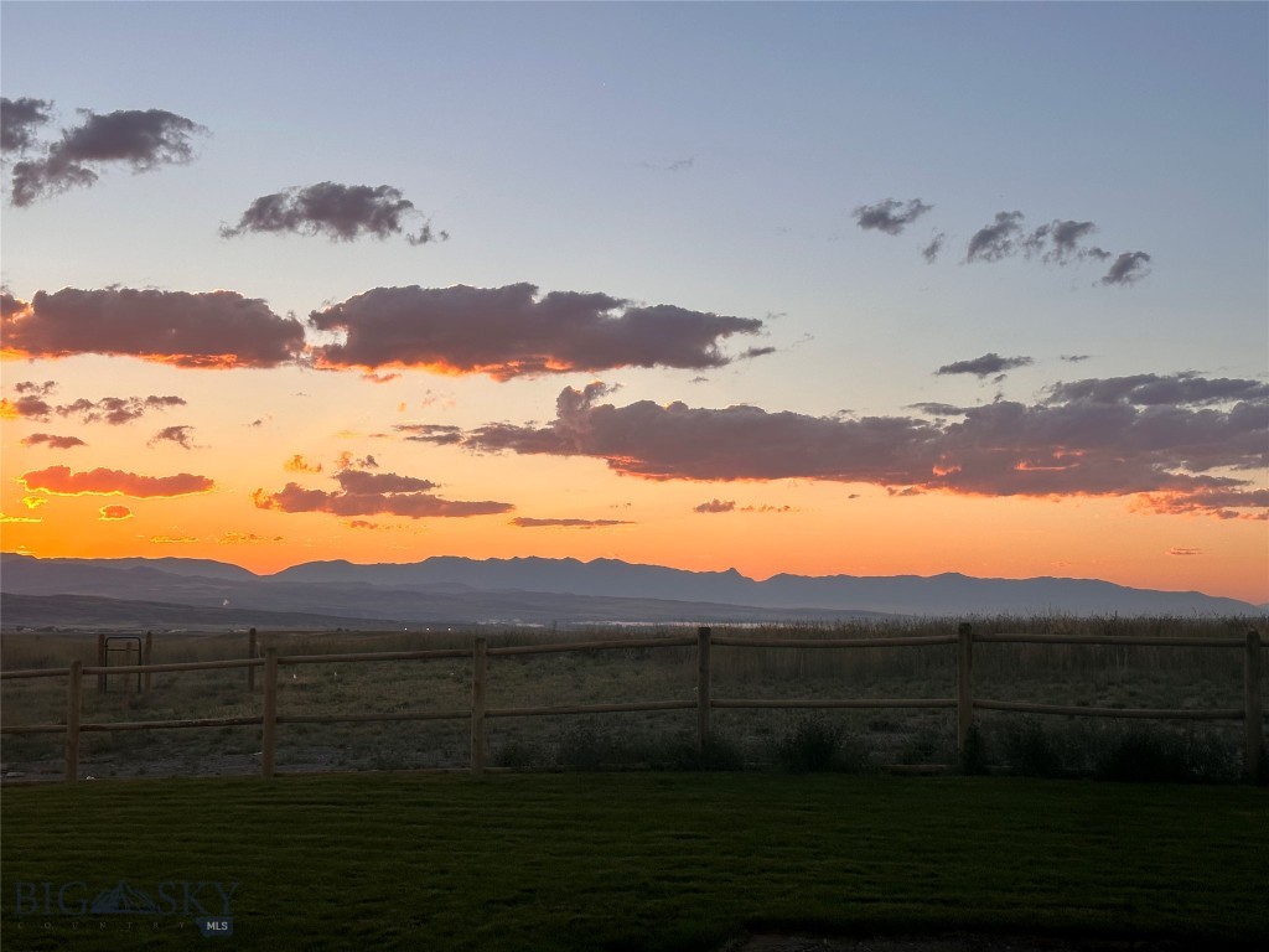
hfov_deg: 39.7
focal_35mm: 48
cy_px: 476
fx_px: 1760
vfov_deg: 30.3
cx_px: 634
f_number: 1.78
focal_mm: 6.86
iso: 64
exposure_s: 1/659
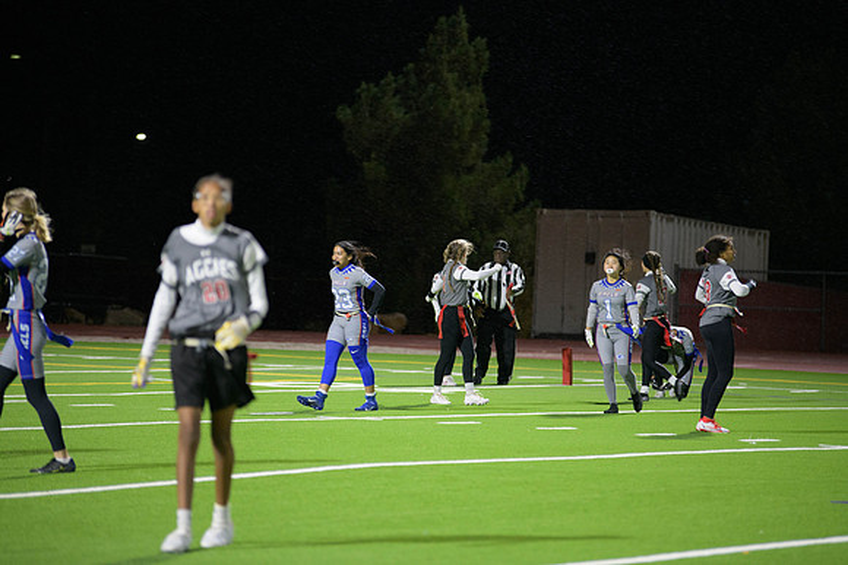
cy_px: 282
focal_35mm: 175
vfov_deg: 7.9
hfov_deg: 11.7
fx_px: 4123
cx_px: 424
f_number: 2.8
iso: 1800
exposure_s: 1/200
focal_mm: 175
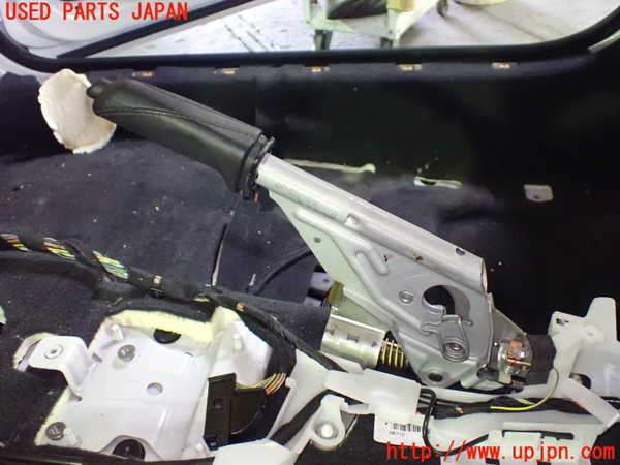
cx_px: 310
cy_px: 232
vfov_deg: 39.7
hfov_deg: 51.4
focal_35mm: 36
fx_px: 645
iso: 1600
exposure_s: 1/30
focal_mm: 6.37
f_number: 2.5
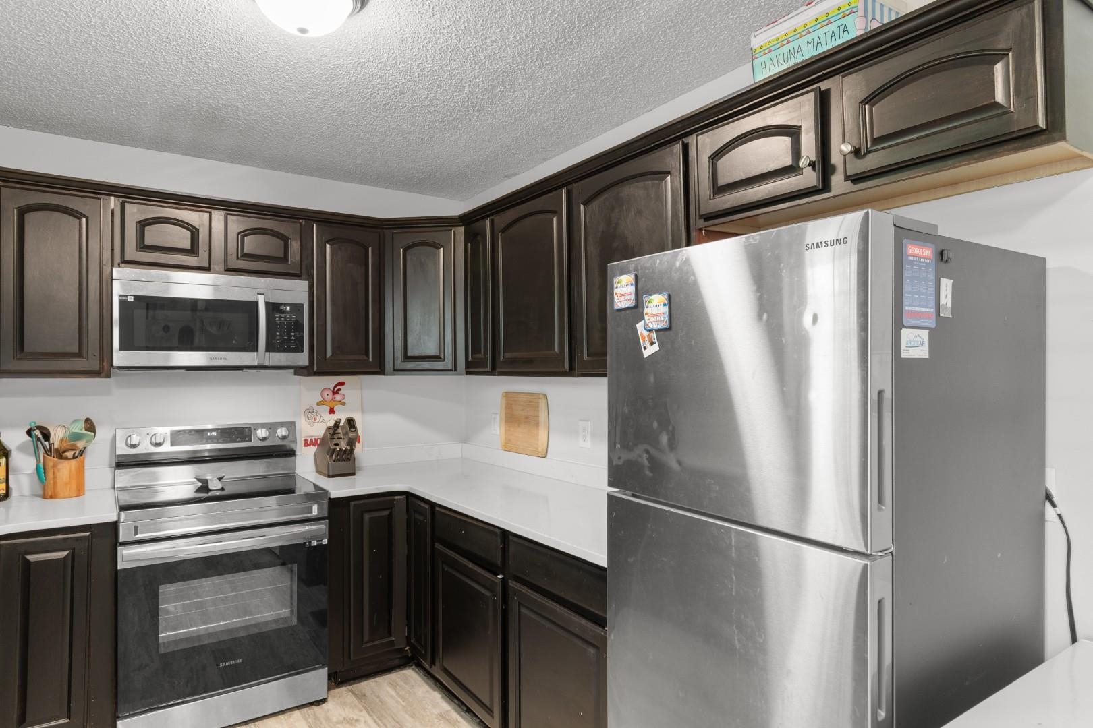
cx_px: 546
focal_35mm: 21
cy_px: 364
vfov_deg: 59.5
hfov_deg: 81.2
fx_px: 638
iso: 100
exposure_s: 1
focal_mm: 14
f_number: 5
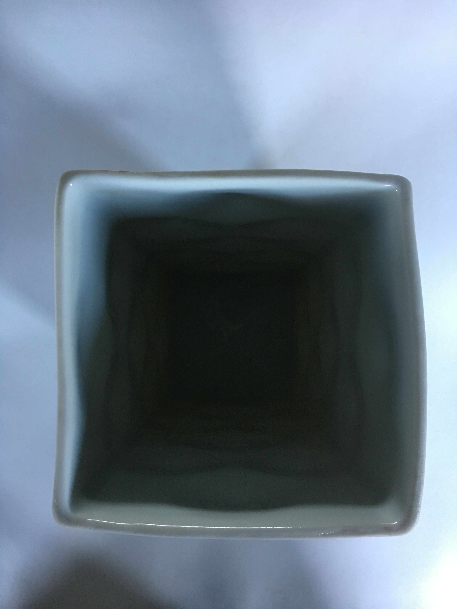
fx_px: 510
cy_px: 304
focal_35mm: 29
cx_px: 228
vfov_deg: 61.7
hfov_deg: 48.2
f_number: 2.2
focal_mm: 4.15
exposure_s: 1/17
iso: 80
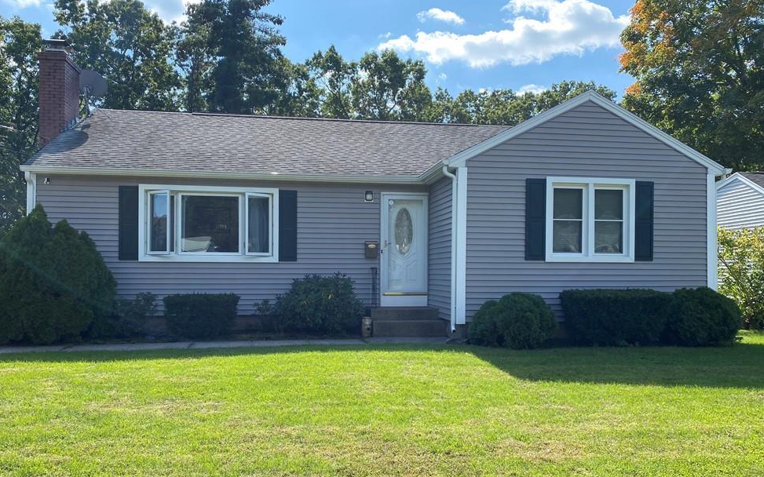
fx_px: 604
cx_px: 366
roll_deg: -0.5
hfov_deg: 64.6
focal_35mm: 29
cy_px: 272
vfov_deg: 43.0
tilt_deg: +2.1
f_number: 1.8
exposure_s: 1/1316
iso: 32
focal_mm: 4.25
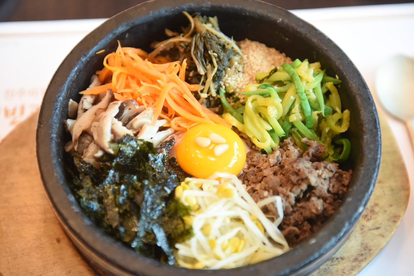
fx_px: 759
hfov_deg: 30.5
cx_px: 207
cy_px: 138
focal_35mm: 66
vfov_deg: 20.6
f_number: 2.8
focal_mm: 66
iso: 1600
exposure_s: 1/400
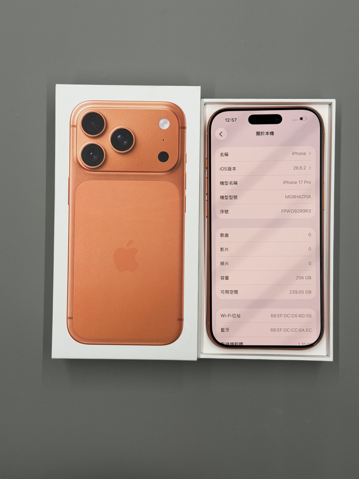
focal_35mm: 48
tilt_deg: -89.0
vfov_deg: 39.7
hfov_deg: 30.3
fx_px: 664
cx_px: 180
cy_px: 240
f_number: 1.78
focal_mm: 6.76
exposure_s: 1/120
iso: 64
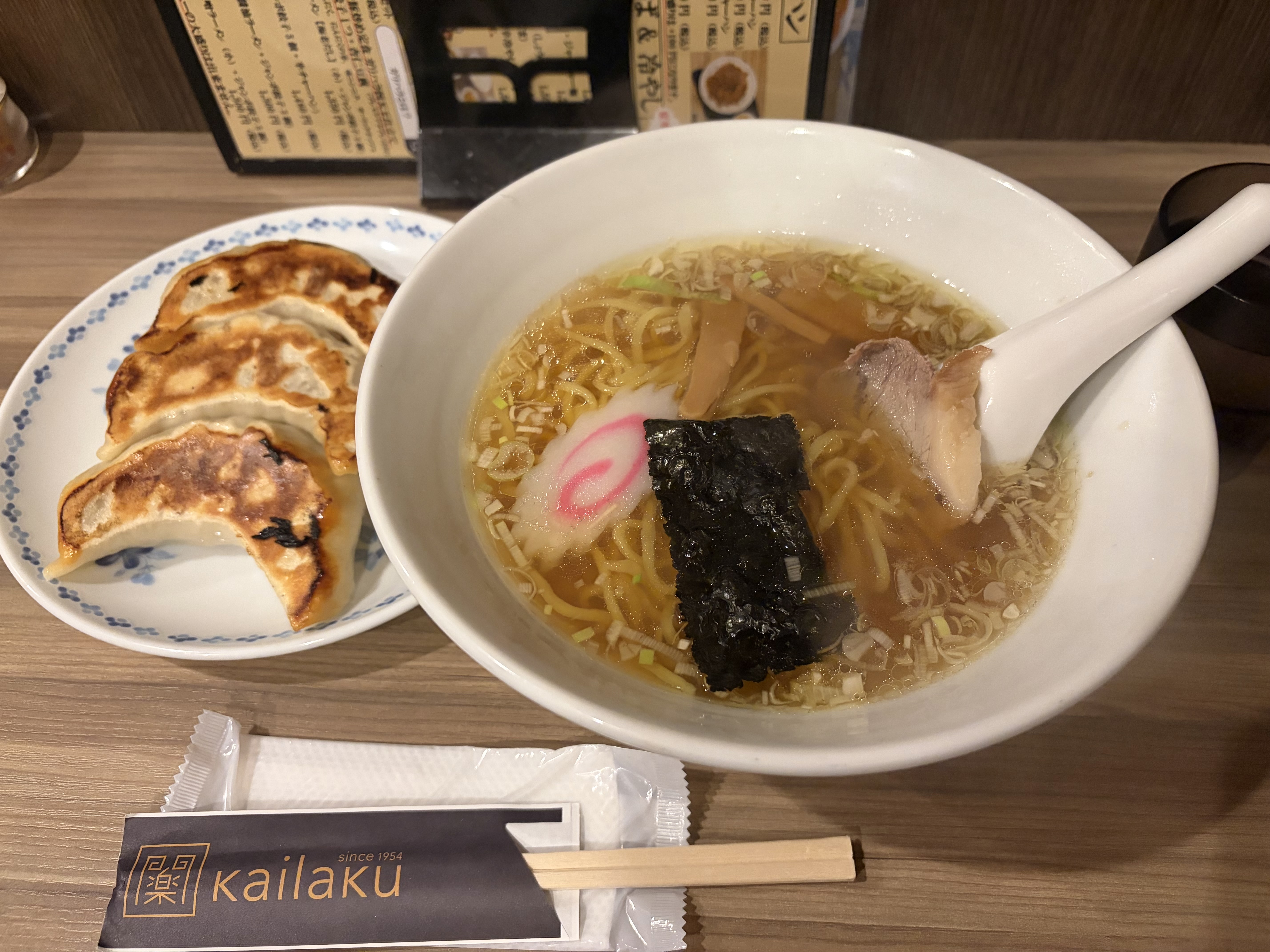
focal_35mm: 26
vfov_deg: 53.1
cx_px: 635
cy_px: 476
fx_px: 954
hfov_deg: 67.3
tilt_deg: -53.1
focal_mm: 5.96
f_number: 1.6
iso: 400
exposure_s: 1/60
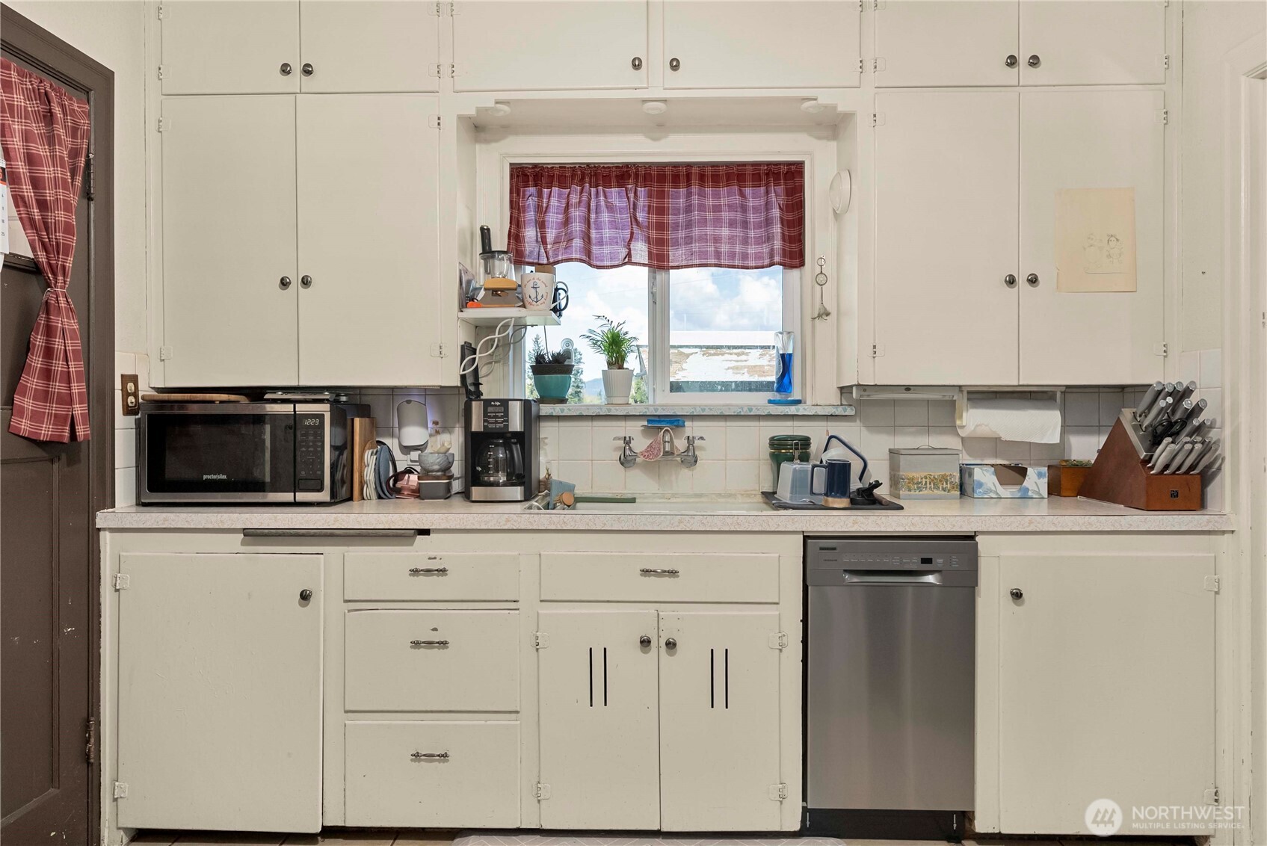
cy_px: 423
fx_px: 845
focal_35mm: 24
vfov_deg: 53.2
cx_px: 634
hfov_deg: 73.7
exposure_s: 1/20
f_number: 7.1
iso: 1000
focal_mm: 24
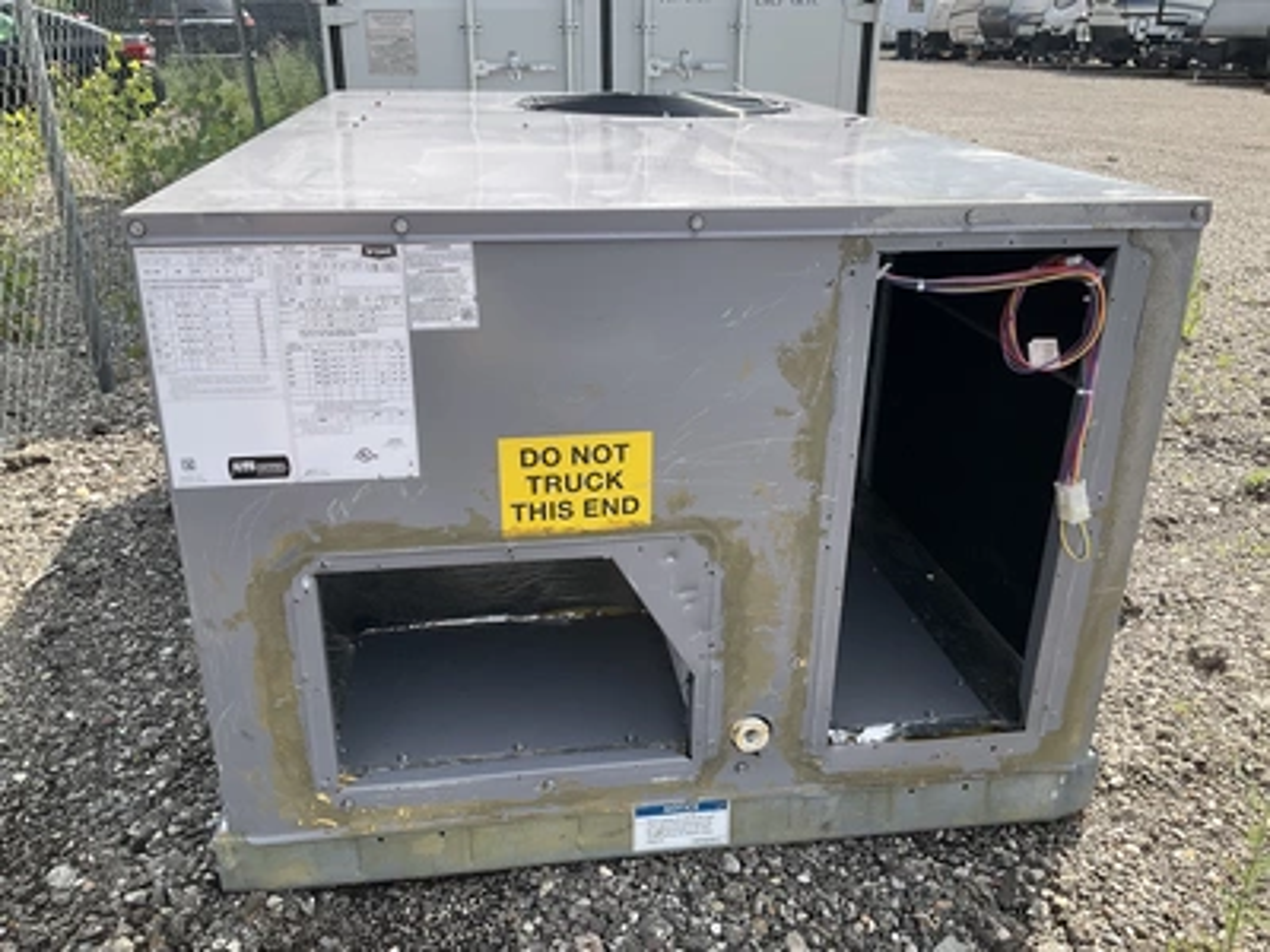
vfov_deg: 48.2
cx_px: 635
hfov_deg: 61.7
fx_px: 1064
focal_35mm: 29
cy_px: 476
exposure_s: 1/898
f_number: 1.8
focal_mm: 3
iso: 25
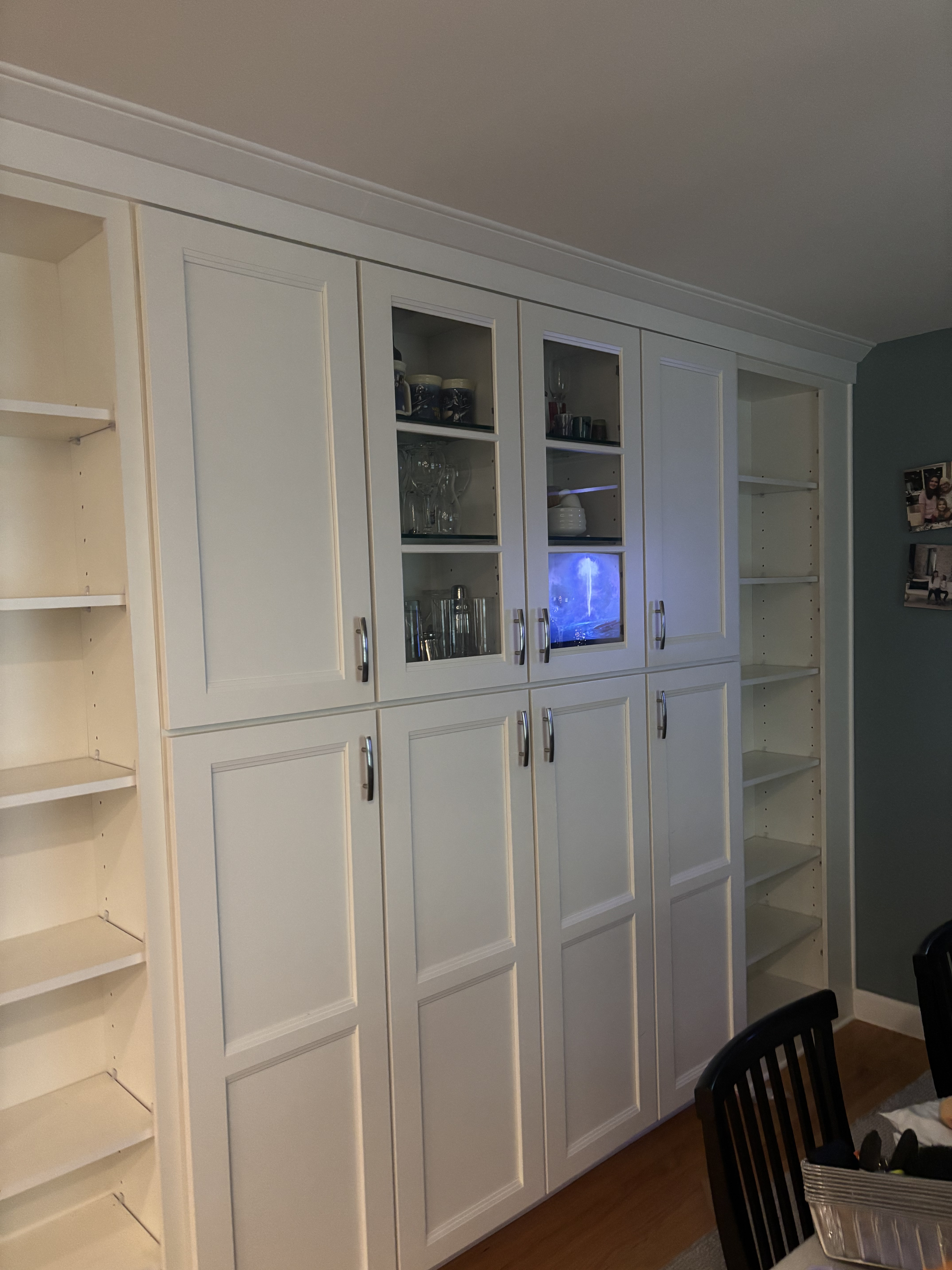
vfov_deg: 67.3
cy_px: 635
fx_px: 953
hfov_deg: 53.1
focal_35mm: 26
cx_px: 476
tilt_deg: -2.7
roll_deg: +0.4
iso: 640
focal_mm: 5.96
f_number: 1.6
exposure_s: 1/30
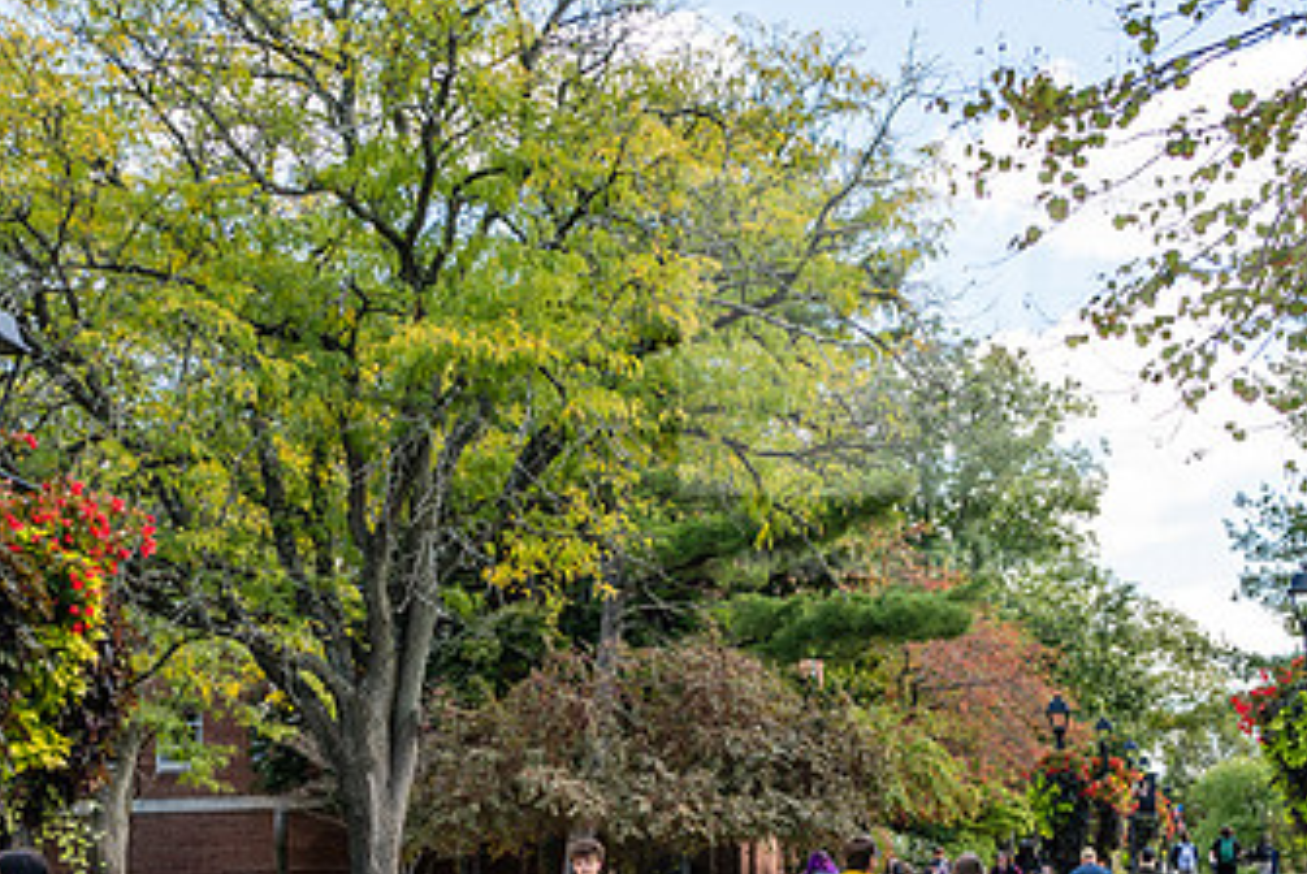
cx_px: 562
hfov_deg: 24.4
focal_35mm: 83
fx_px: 3016
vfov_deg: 16.4
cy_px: 642
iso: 200
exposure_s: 1/400
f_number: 4
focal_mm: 48
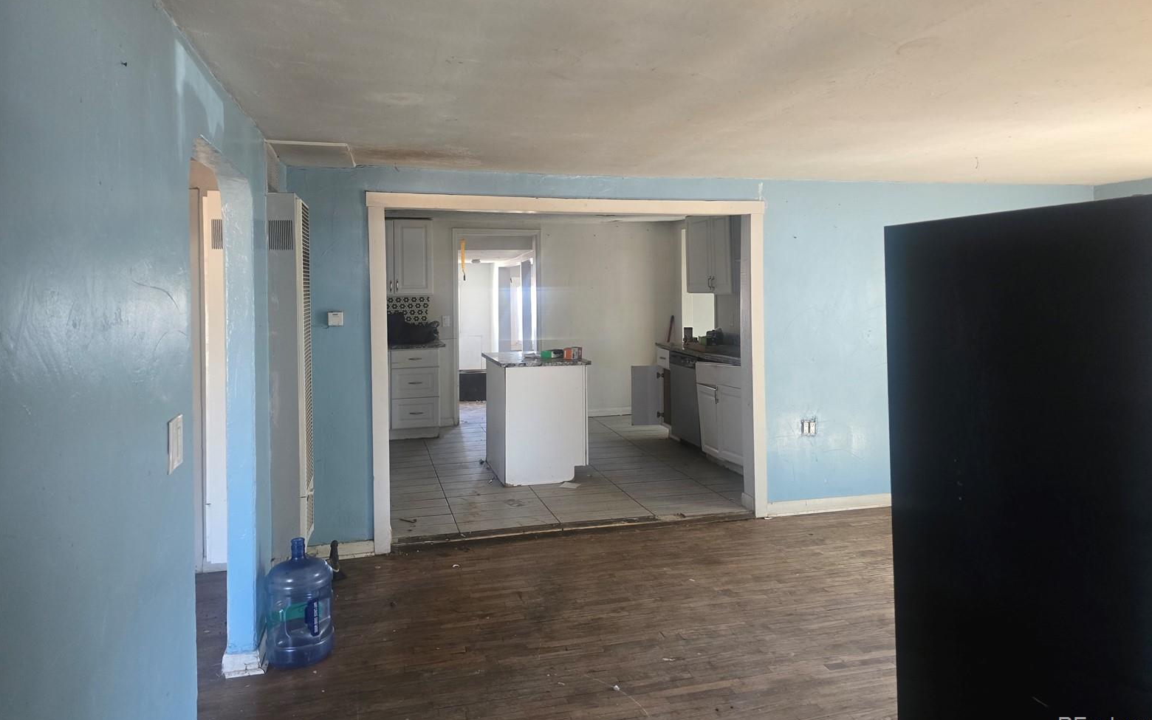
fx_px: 785
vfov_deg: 49.1
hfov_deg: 72.5
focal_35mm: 25
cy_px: 298
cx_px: 587
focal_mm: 6.3
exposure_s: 1/120
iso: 640
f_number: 1.7
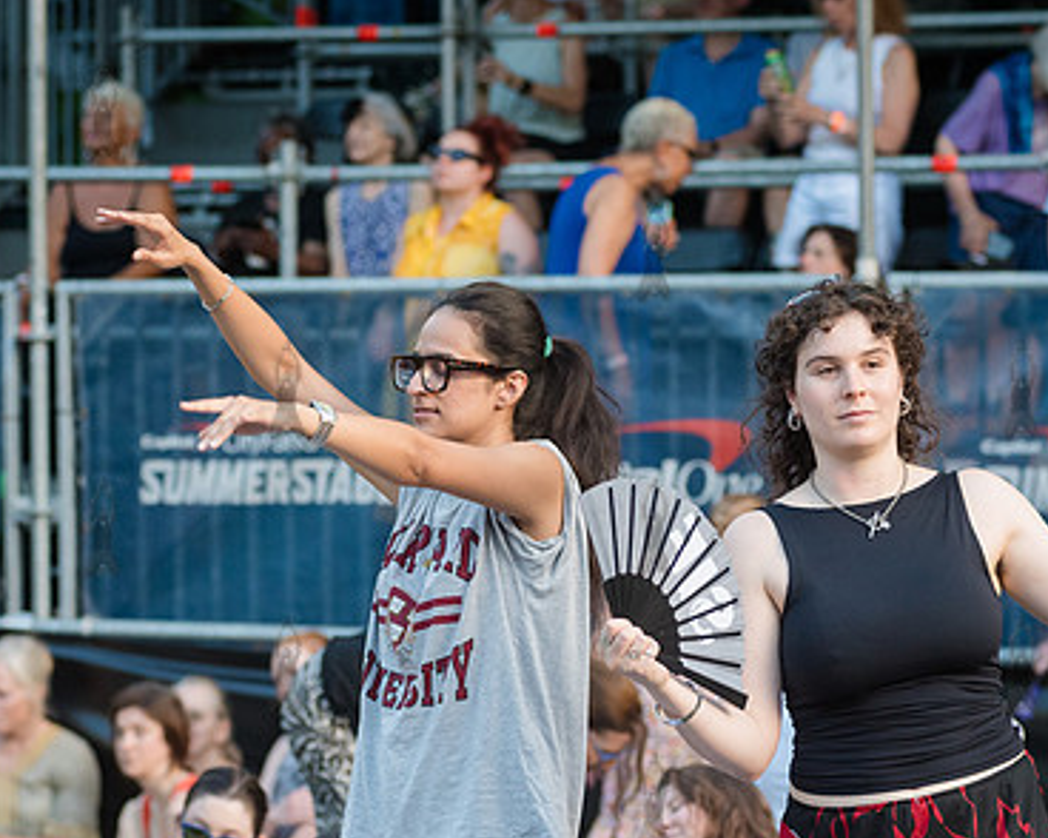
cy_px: 549
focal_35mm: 195
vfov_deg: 7.9
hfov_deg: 9.9
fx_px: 6045
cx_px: 645
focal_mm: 112
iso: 2000
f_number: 4
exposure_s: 1/400
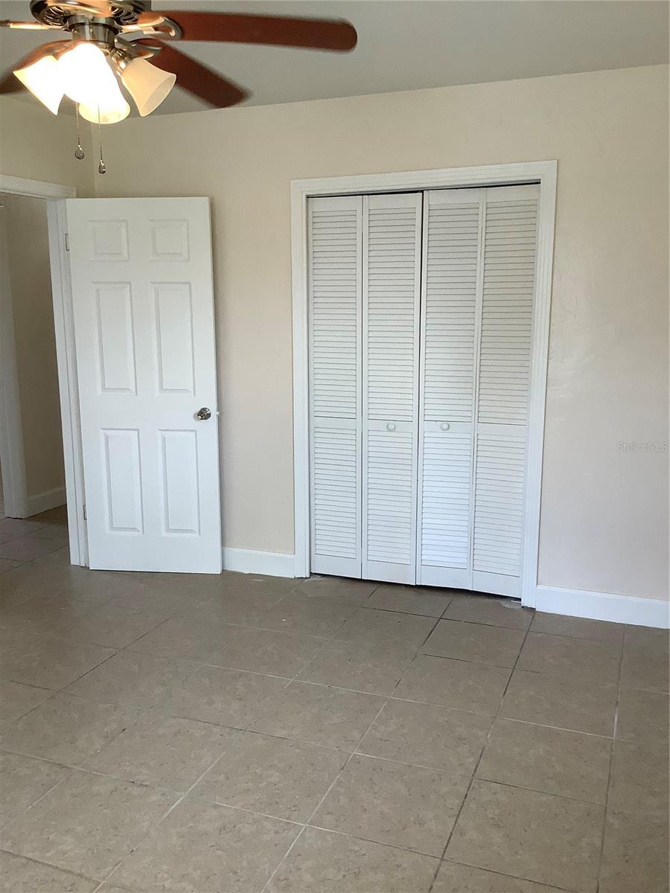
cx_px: 335
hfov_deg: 45.4
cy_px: 446
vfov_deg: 58.4
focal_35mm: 31
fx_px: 800
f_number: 2.4
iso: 80
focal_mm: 3.3
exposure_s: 1/120
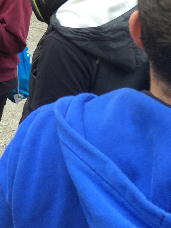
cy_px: -4
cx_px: -75
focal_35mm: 86
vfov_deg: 21.9
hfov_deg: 15.9
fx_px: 567
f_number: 2.2
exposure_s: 1/234
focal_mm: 4.15
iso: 32
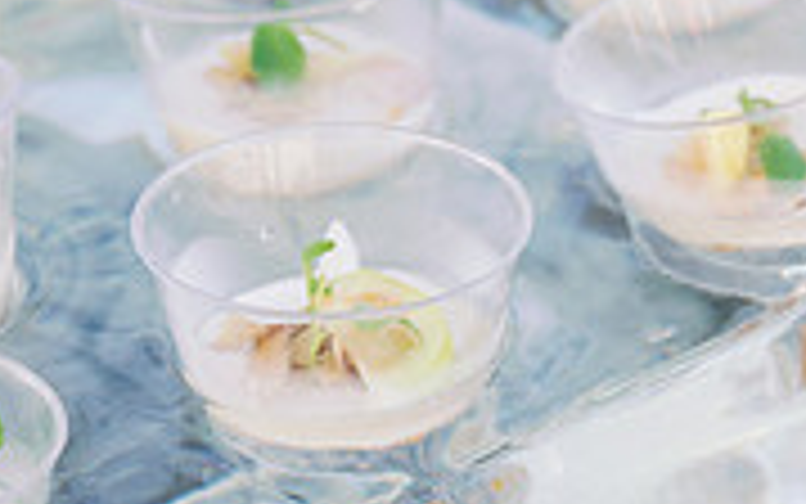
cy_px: 763
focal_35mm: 152
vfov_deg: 8.4
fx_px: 3340
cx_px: 1004
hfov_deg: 13.3
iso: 200
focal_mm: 46
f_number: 4.5
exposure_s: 1/320
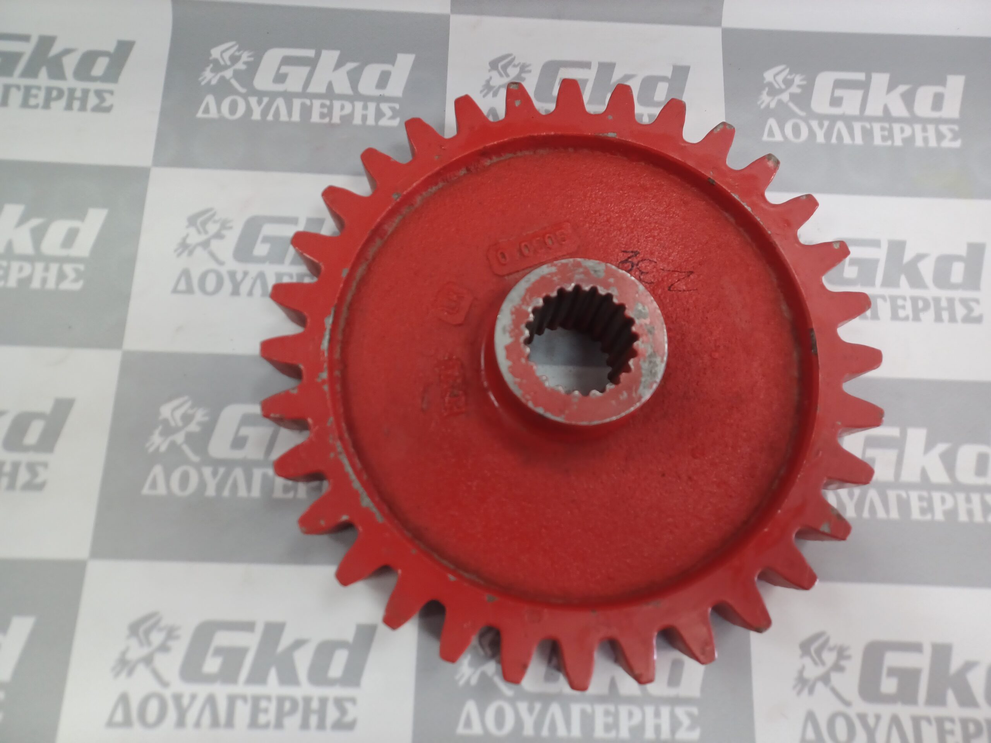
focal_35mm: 25
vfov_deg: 54.9
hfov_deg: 69.4
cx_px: 496
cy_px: 372
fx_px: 716
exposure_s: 1/33
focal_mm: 4.6
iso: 400
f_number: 1.8
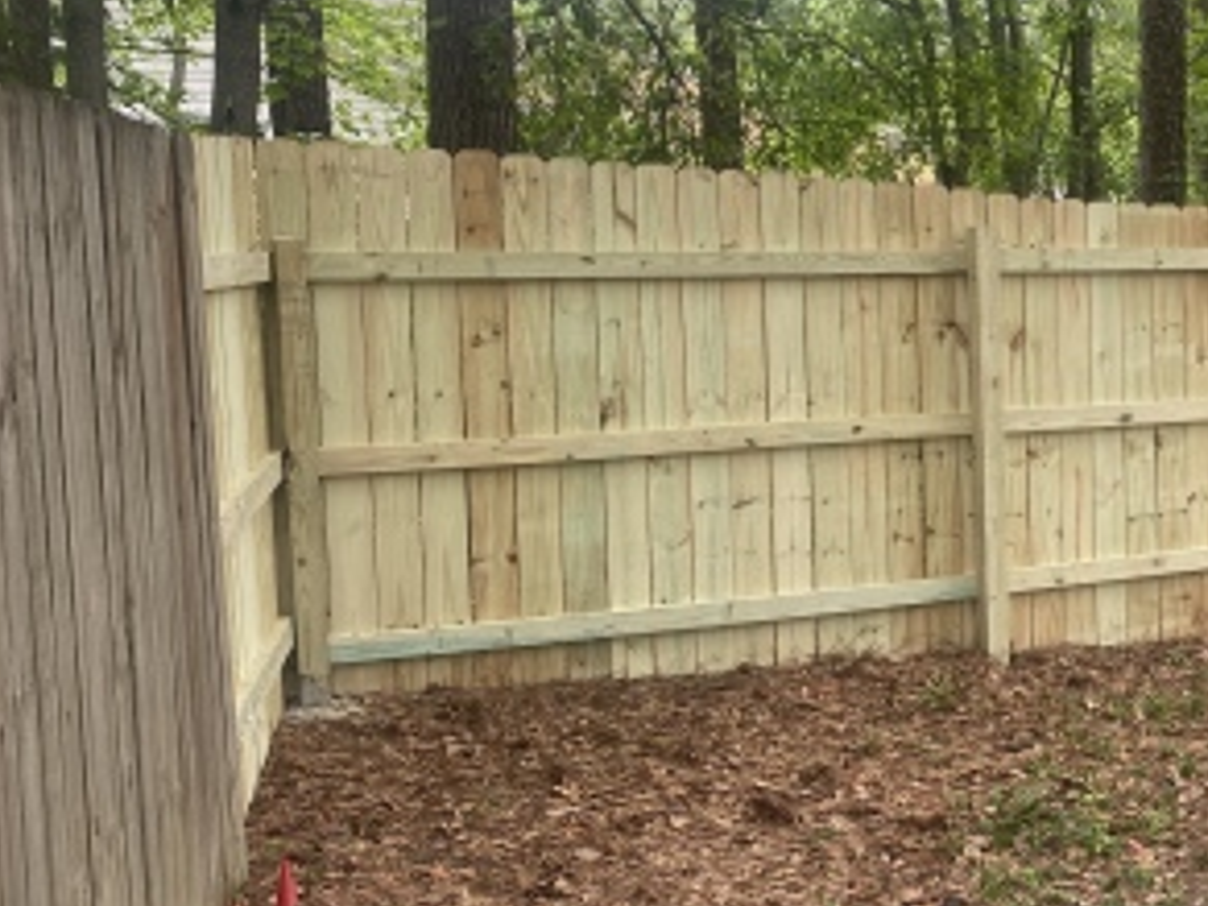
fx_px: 1989
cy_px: 480
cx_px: 1291
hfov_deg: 30.6
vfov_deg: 25.7
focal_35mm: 57
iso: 32
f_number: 1.8
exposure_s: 1/170
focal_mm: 4.25
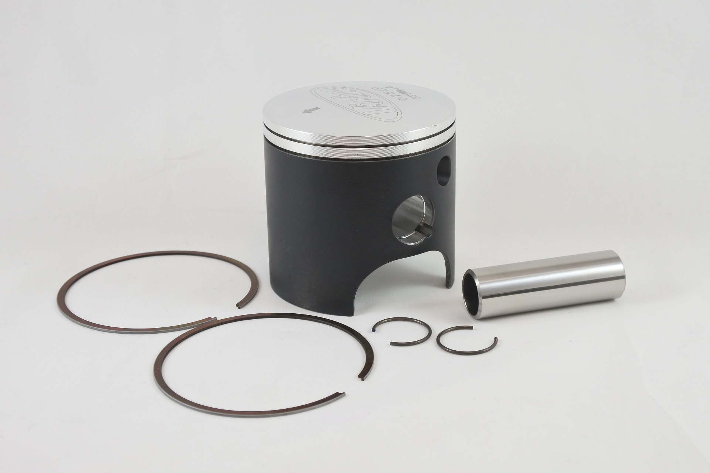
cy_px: 236
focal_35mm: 51
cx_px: 355
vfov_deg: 26.5
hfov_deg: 38.9
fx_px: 1006
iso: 400
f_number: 4.5
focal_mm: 18.9
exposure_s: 1/125
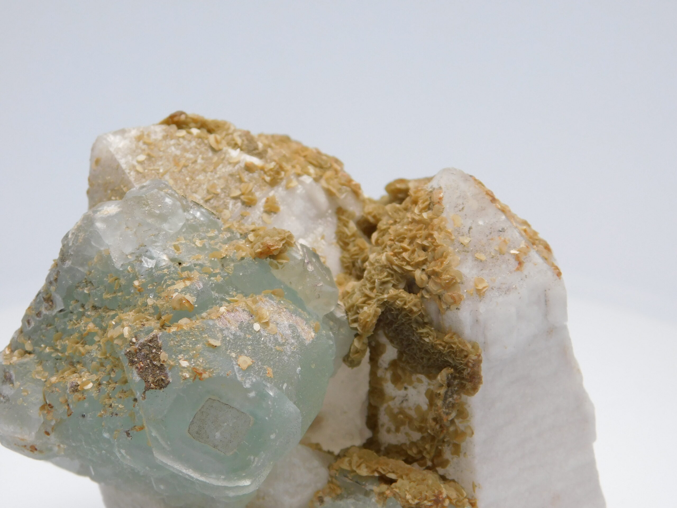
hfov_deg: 29.4
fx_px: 1291
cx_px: 338
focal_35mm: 66
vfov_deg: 22.3
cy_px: 254
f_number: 4.2
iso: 125
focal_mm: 11.7
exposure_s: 1/160
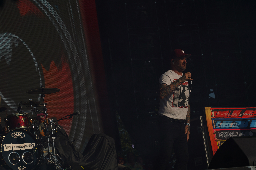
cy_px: 85
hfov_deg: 19.5
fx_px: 747
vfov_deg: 13.0
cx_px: 128
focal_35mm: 105
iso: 100
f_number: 8
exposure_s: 1/1250
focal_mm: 105
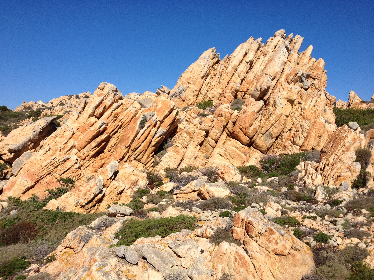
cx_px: 187
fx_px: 378
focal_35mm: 35
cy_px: 140
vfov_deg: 40.7
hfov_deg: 52.6
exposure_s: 1/2513
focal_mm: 4.28
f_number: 2.4
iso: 64
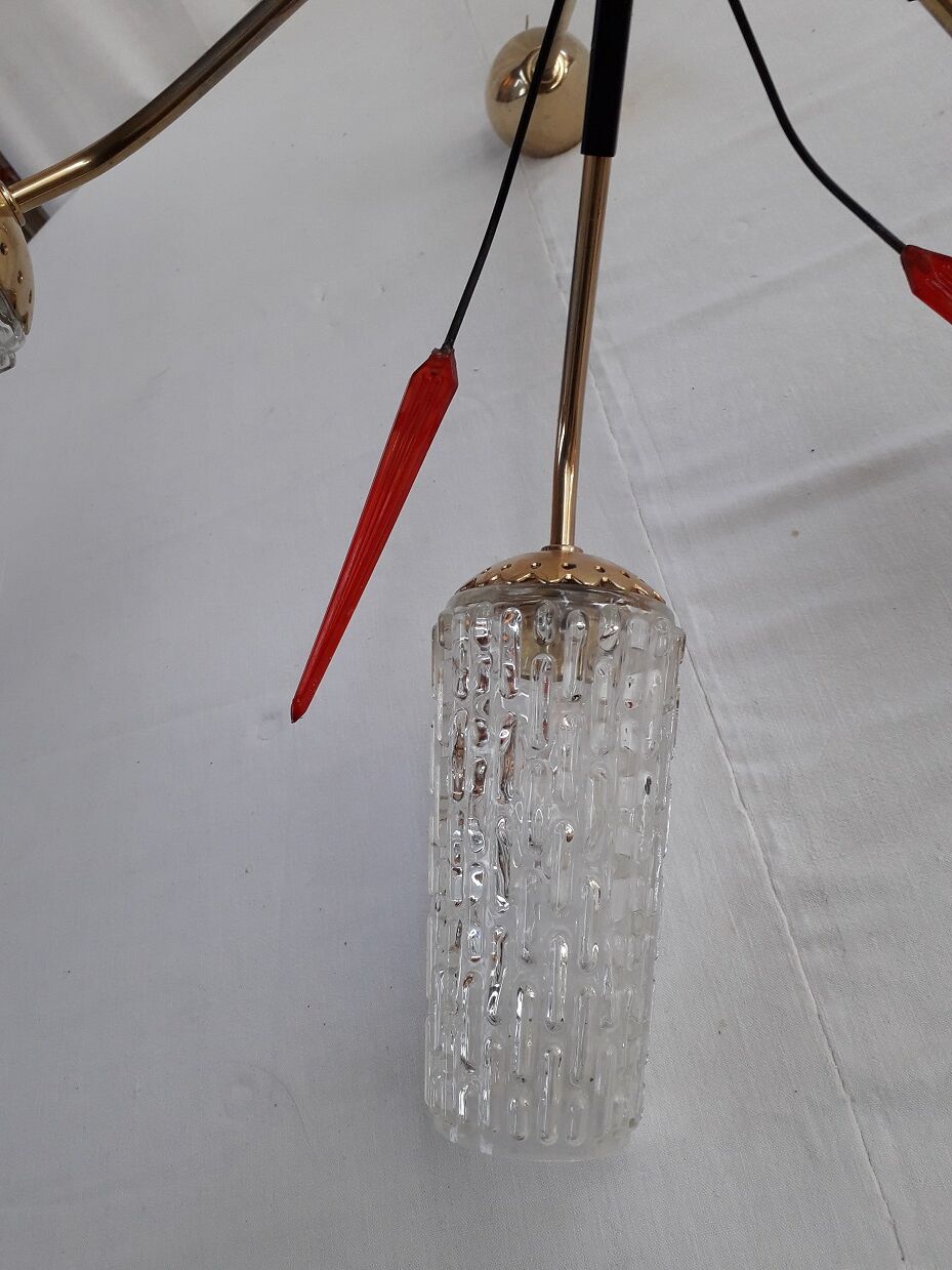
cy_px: 635
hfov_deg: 51.3
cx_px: 476
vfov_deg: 65.3
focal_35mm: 27
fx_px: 990
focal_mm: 3.6
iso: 64
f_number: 1.9
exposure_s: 1/100
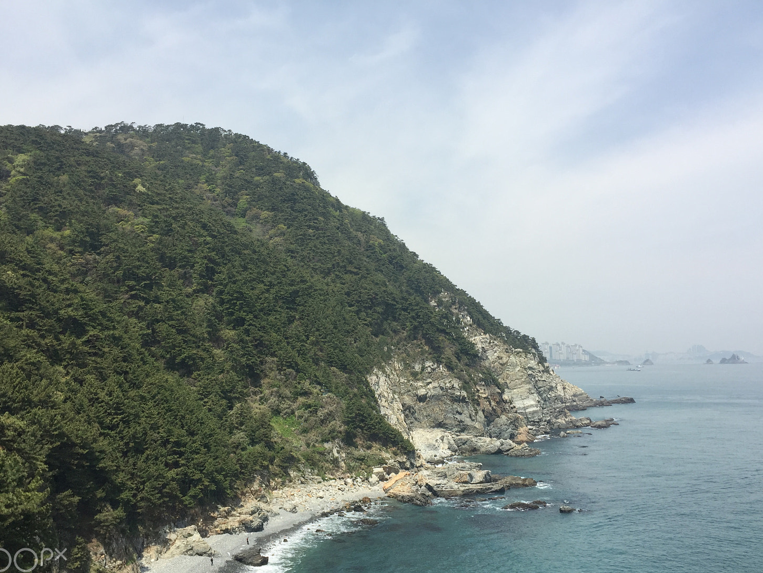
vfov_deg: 44.1
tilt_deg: +4.8
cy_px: 313
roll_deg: -1.3
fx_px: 705
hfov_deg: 56.8
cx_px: 357
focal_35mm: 32
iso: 32
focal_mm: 4.15
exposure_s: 1/1883
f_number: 2.2
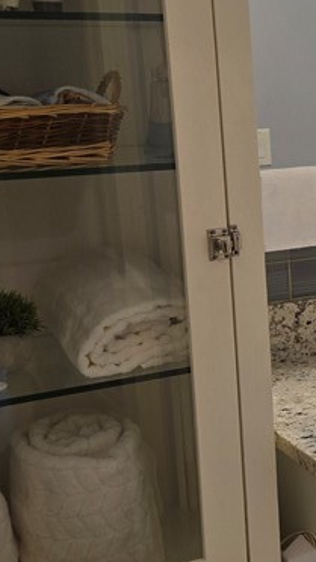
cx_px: 507
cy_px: 301
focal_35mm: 69
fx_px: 1029
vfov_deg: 30.6
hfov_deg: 15.7
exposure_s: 1/120
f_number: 1.8
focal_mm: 5.4
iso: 40
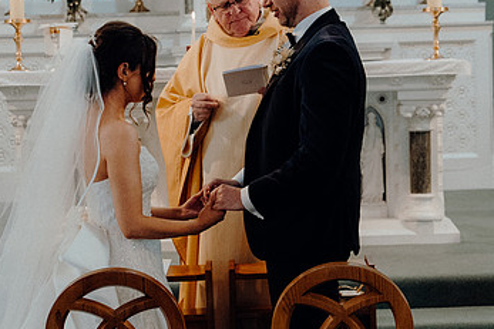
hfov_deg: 23.4
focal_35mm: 87
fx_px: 1193
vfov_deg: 15.7
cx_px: 235
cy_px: 152
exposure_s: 1/160
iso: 2500
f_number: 3.5
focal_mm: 35
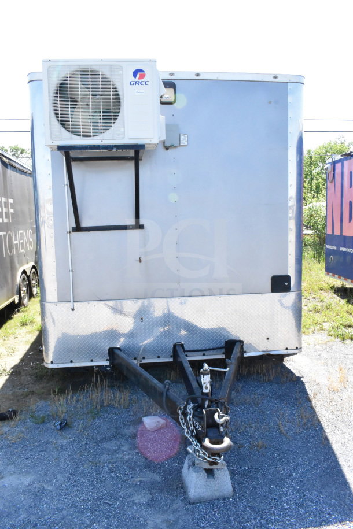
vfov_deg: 67.4
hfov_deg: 47.9
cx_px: 176
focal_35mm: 27
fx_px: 397
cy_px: 264
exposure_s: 1/1000
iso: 6400
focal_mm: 18
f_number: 16
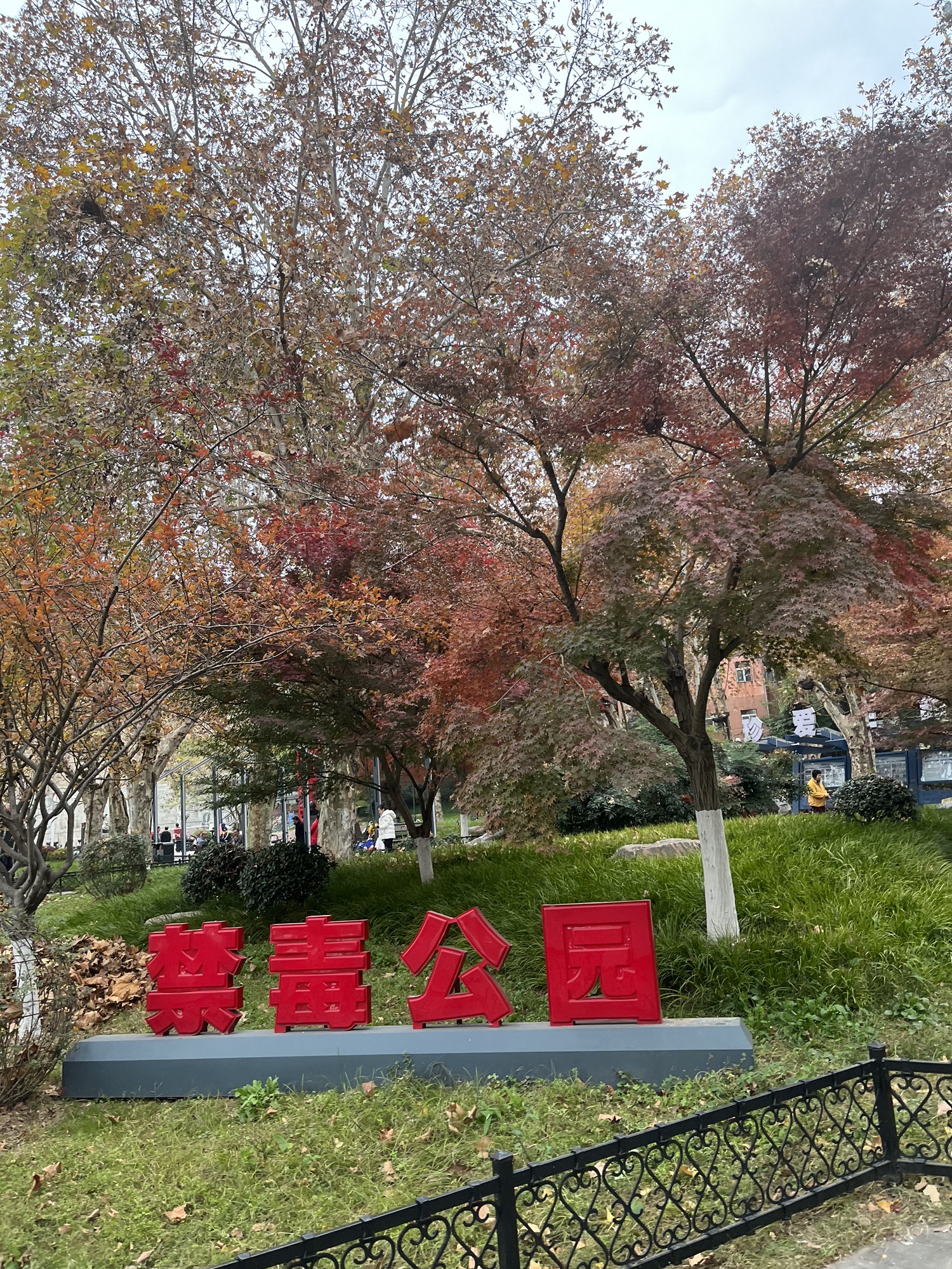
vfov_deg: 67.3
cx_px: 476
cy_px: 634
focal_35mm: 26
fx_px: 953
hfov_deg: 53.1
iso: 100
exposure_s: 1/121
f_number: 1.6
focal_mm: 5.1
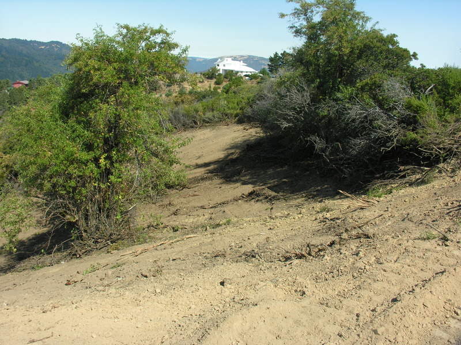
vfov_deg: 40.7
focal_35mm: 35
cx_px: 230
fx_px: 466
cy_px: 172
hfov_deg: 52.6
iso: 50
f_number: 5.6
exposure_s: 1/213
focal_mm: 8.9
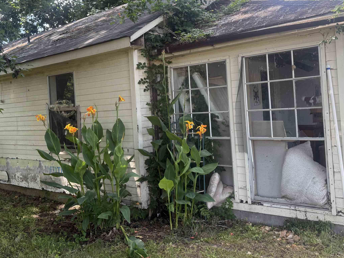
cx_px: 131
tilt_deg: +1.6
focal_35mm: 36
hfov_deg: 50.9
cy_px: 106
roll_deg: +3.3
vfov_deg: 39.5
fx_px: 358
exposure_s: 1/459
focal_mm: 6.76
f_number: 1.78
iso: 100
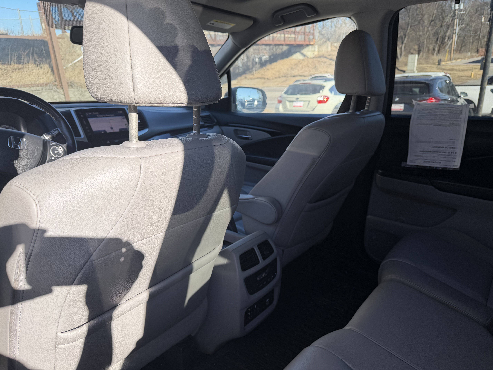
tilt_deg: -18.5
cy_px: 185
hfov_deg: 71.6
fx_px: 342
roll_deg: +2.1
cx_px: 246
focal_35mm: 24
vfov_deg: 56.8
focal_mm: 6.76
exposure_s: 1/1046
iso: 80
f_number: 1.78
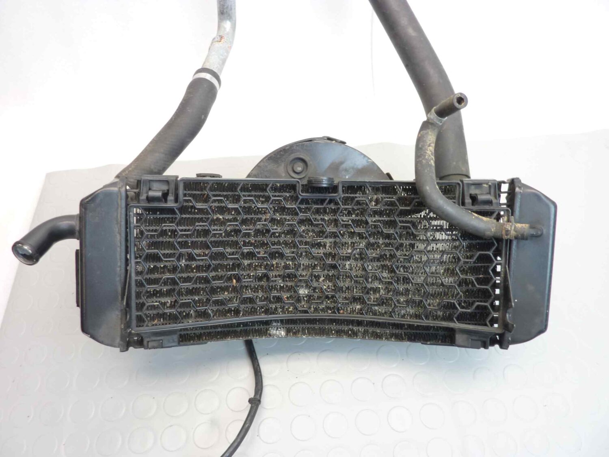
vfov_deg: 54.9
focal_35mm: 25
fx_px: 440
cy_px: 228
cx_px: 304
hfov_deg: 69.4
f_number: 3.3
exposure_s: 1/8
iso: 125
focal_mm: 4.1
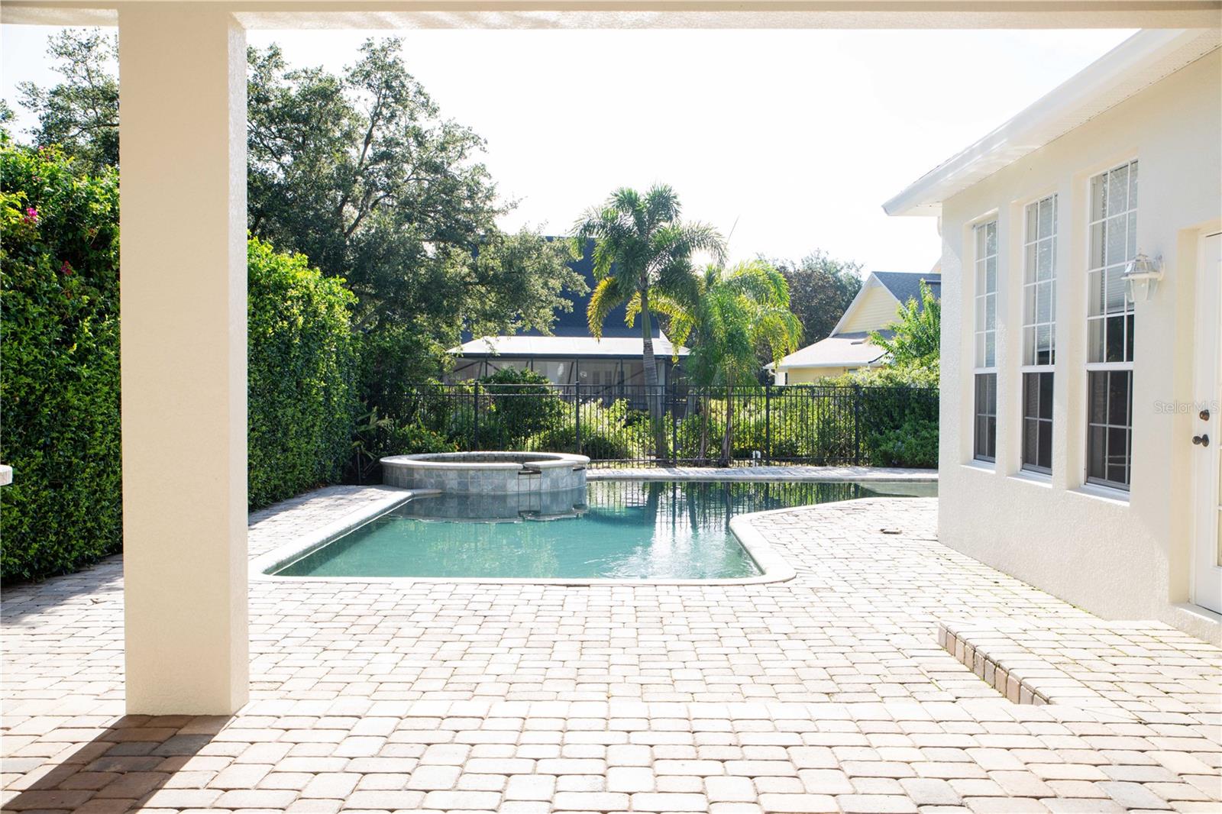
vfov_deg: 38.9
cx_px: 611
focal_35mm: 34
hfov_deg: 55.8
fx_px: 1154
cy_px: 407
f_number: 8
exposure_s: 1/250
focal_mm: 34
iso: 200
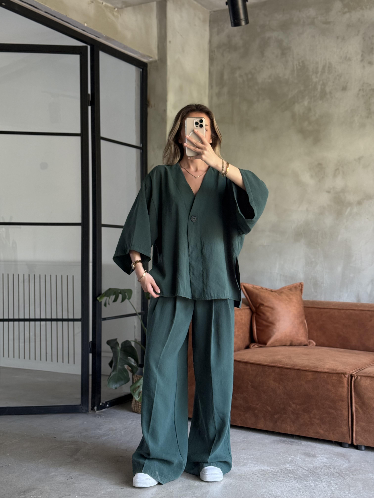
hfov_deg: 30.3
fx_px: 691
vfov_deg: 39.7
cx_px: 187
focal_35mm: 48
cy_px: 249
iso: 200
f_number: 1.78
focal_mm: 6.76
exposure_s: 1/60
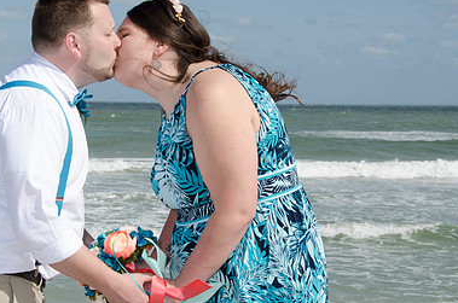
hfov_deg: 20.1
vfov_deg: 13.5
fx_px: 1282
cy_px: 161
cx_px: 126
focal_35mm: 101
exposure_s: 1/250
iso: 100
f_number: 10
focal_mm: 44
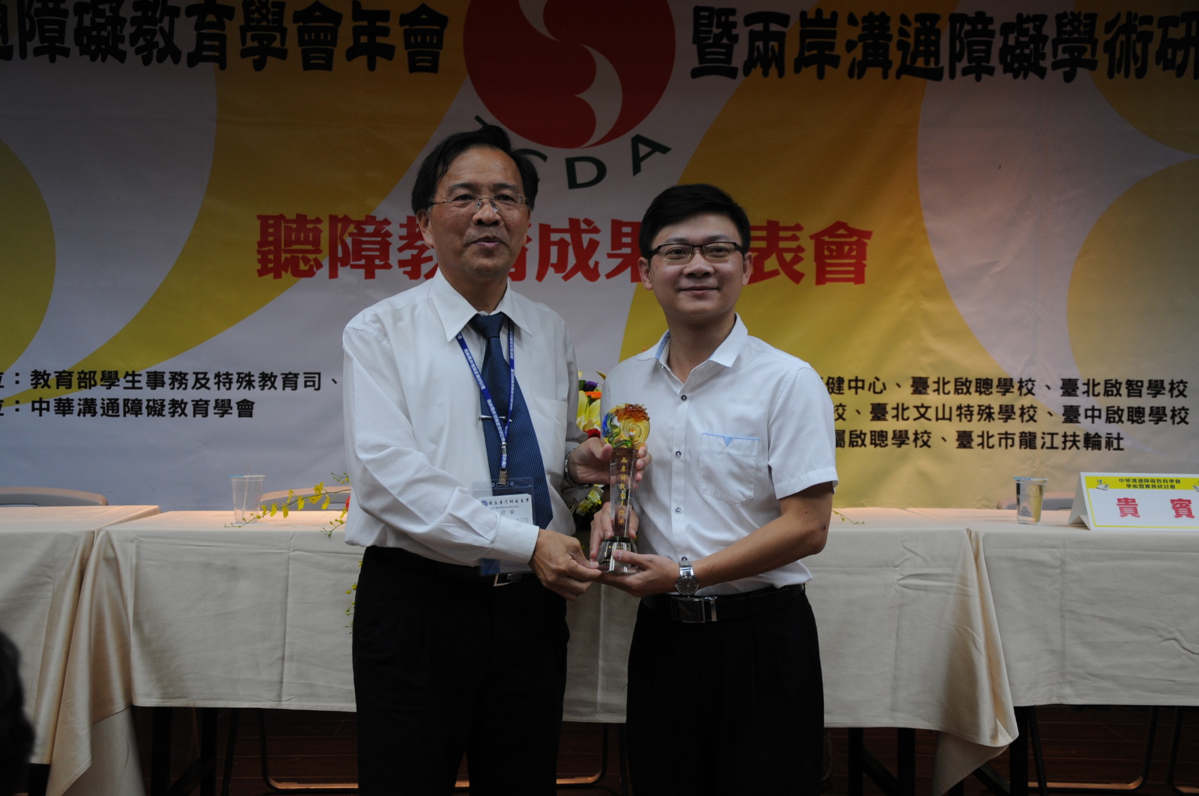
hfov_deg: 43.7
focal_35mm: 45
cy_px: 398
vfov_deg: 29.8
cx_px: 600
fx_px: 1497
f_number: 4.2
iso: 320
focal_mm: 30
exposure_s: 1/60
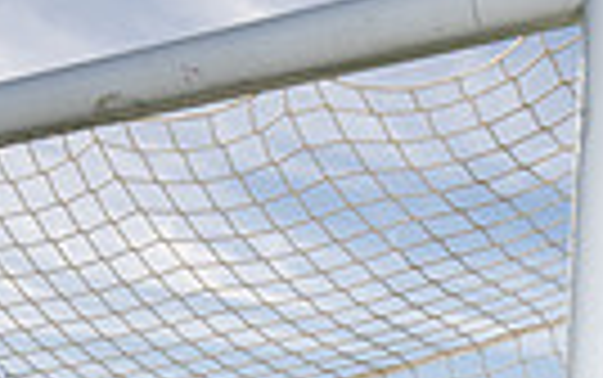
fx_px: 1859
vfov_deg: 9.8
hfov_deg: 18.3
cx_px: 153
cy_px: 994
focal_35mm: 113
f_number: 8
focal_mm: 33
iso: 100
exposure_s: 1/250
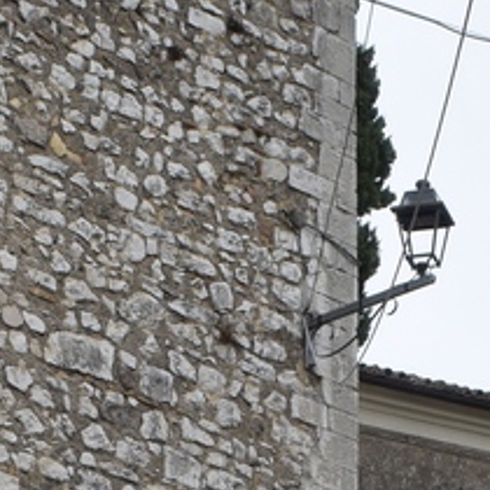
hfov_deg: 11.9
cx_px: 156
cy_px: 674
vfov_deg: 11.6
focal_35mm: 146
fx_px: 2338
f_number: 9
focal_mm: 20
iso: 200
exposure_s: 1/320
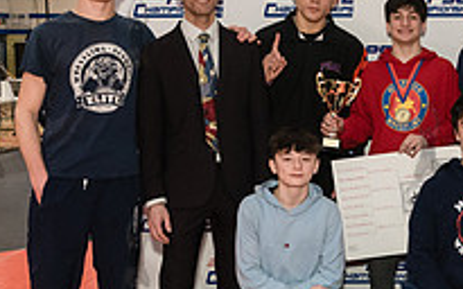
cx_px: 427
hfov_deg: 25.6
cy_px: 139
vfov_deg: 16.7
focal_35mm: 78
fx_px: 984
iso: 4000
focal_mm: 27
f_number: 5
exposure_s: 1/160
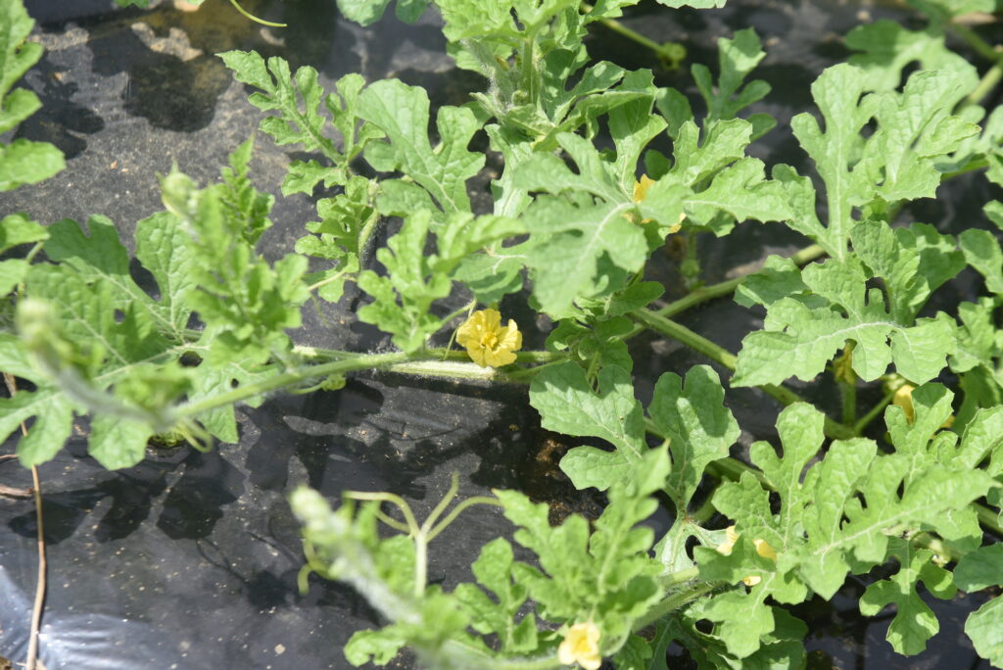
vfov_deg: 11.4
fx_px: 3345
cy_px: 335
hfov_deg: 17.1
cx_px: 502
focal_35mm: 120
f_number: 5.6
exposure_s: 1/500
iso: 200
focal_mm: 120
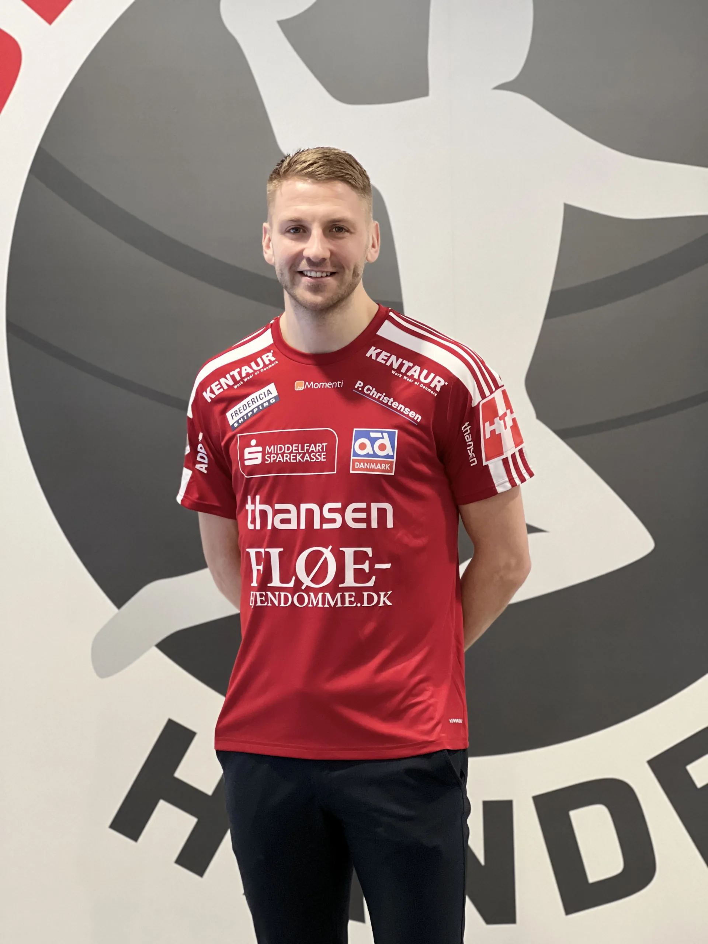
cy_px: 472
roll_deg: +0.9
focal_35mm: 77
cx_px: 354
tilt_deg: +0.2
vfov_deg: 25.3
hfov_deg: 19.1
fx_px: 2100
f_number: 2.8
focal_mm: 9
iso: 400
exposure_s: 1/33
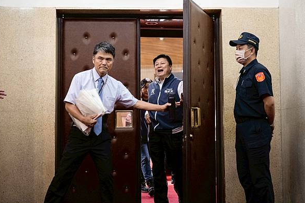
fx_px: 407
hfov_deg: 41.1
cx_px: 152
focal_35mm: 48
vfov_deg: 28.1
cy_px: 106
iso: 3200
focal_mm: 44
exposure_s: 1/250
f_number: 2.8
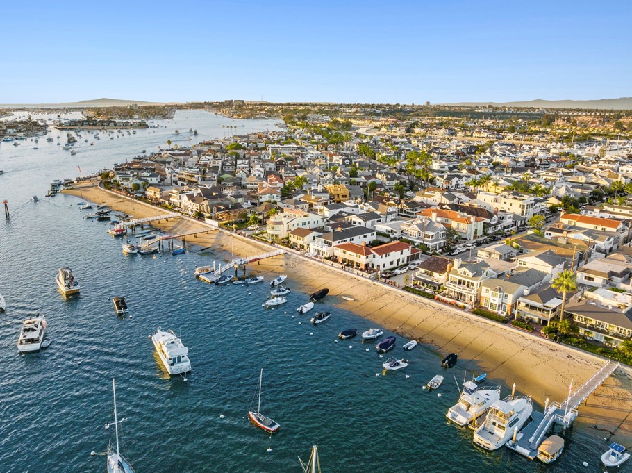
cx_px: 277
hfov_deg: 65.1
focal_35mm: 27
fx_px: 493
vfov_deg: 51.3
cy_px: 233
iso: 100
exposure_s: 1/160
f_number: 10
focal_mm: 12.29
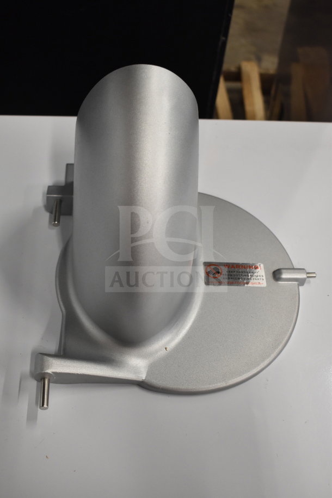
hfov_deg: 30.8
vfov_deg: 45.0
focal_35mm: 44
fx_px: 602
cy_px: 249
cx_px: 166
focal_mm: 29
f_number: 4.2
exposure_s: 1/50
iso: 1250
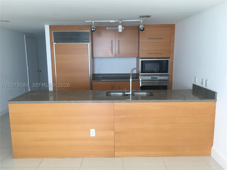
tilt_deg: -7.6
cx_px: 114
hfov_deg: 61.7
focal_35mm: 29
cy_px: 85
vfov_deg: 48.2
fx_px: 190
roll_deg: +0.8
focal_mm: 4.15
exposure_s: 1/120
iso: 32
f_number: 2.2
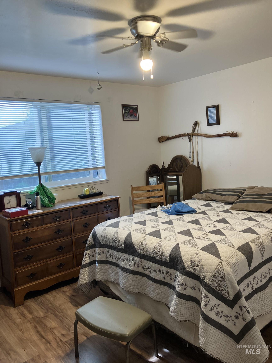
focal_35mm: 28
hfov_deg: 49.7
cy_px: 182
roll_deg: +4.0
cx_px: 136
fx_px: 293
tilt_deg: -6.8
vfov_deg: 63.4
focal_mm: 3.99
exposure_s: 1/120
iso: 80
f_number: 1.8
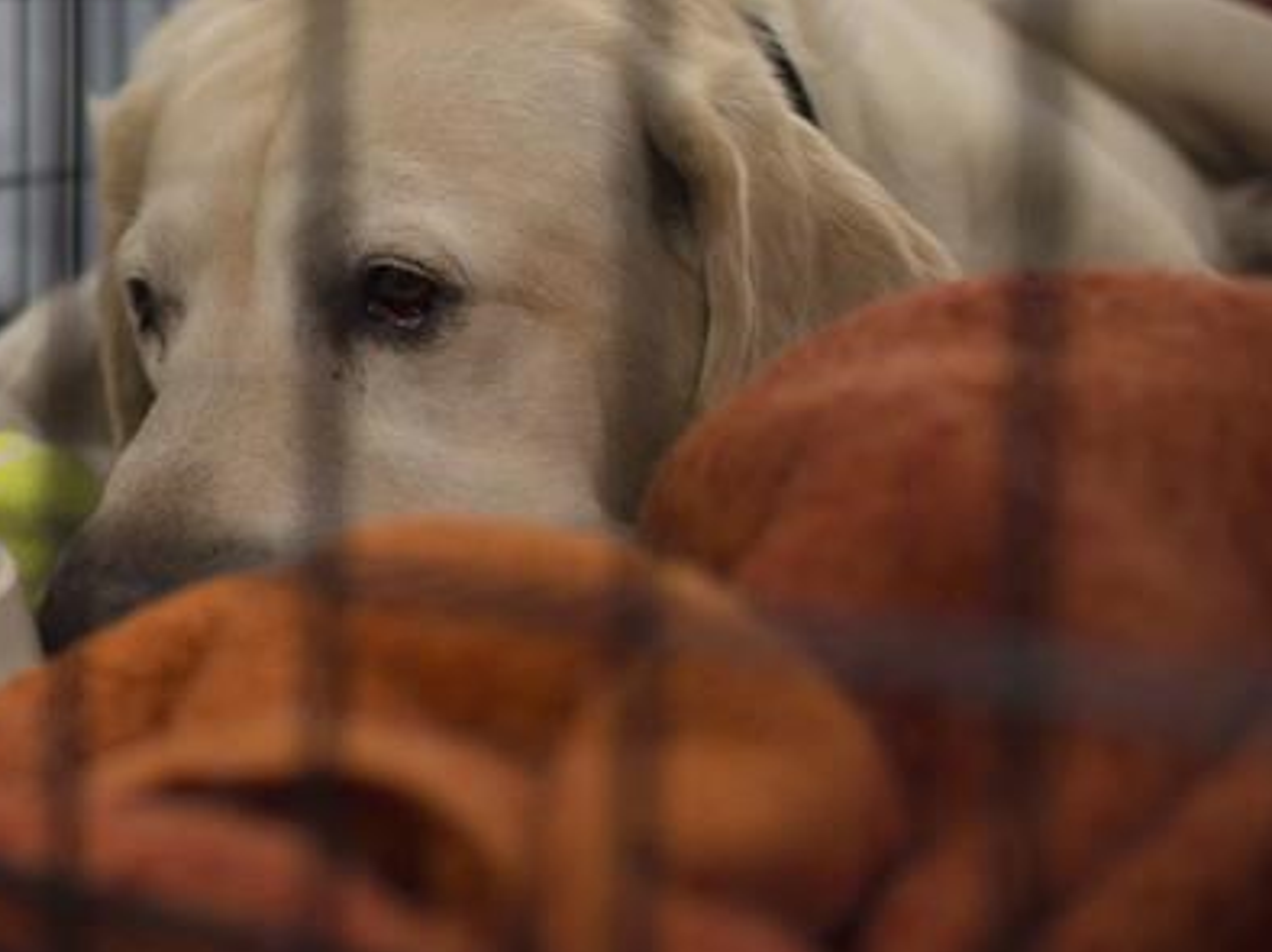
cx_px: -252
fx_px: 2203
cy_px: 169
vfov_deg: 24.0
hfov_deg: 28.1
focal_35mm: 60
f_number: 1.4
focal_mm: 24
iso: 800
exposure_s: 1/400
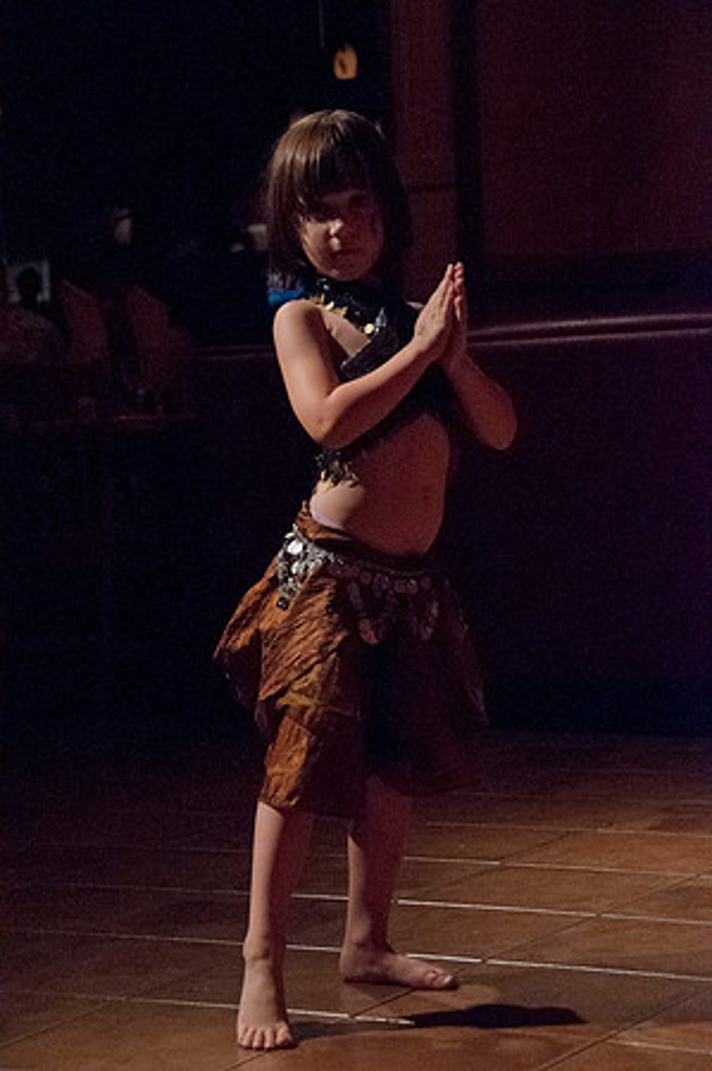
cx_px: 356
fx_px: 2765
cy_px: 536
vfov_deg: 21.9
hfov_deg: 14.7
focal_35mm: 93
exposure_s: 1/200
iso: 6400
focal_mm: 62
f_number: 5.6
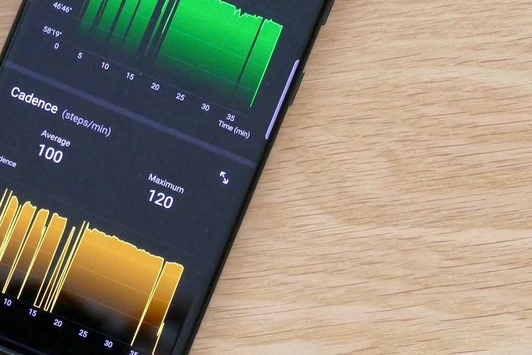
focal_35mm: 215
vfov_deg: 6.4
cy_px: 61
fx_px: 3176
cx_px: 109
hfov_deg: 9.6
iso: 1600
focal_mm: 39.2
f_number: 4.5
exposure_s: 1/50
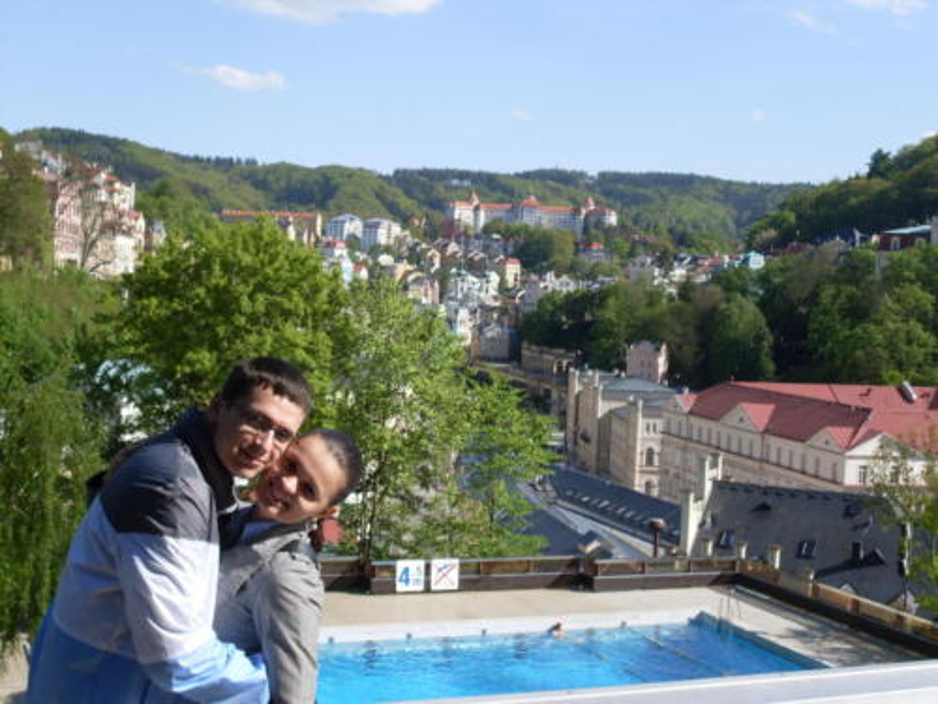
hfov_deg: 32.2
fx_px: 1626
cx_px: 469
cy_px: 352
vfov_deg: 24.4
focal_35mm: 60
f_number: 3.4
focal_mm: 9.9
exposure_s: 1/750
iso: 80
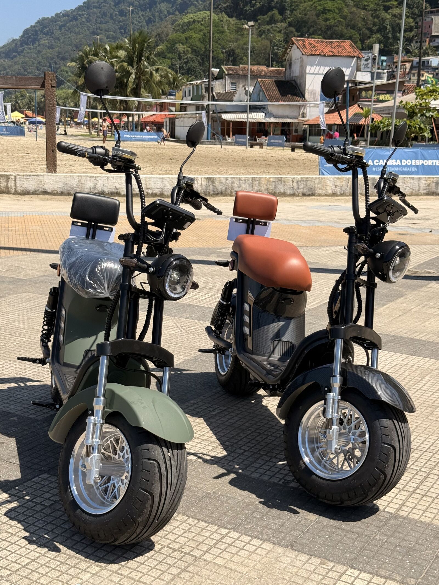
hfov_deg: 30.3
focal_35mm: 48
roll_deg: -2.1
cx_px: 220
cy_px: 292
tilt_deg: -11.0
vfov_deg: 39.7
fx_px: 812
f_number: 1.78
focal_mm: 6.76
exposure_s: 1/6024
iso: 80
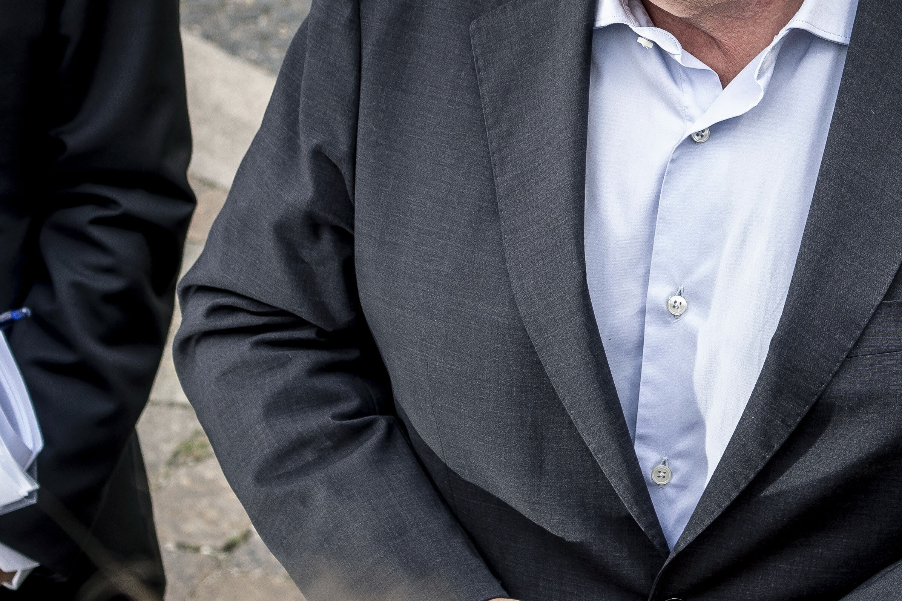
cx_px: 982
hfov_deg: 16.1
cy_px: 139
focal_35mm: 124
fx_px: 3106
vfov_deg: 11.0
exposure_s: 1/160
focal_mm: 35
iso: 50
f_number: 4.5
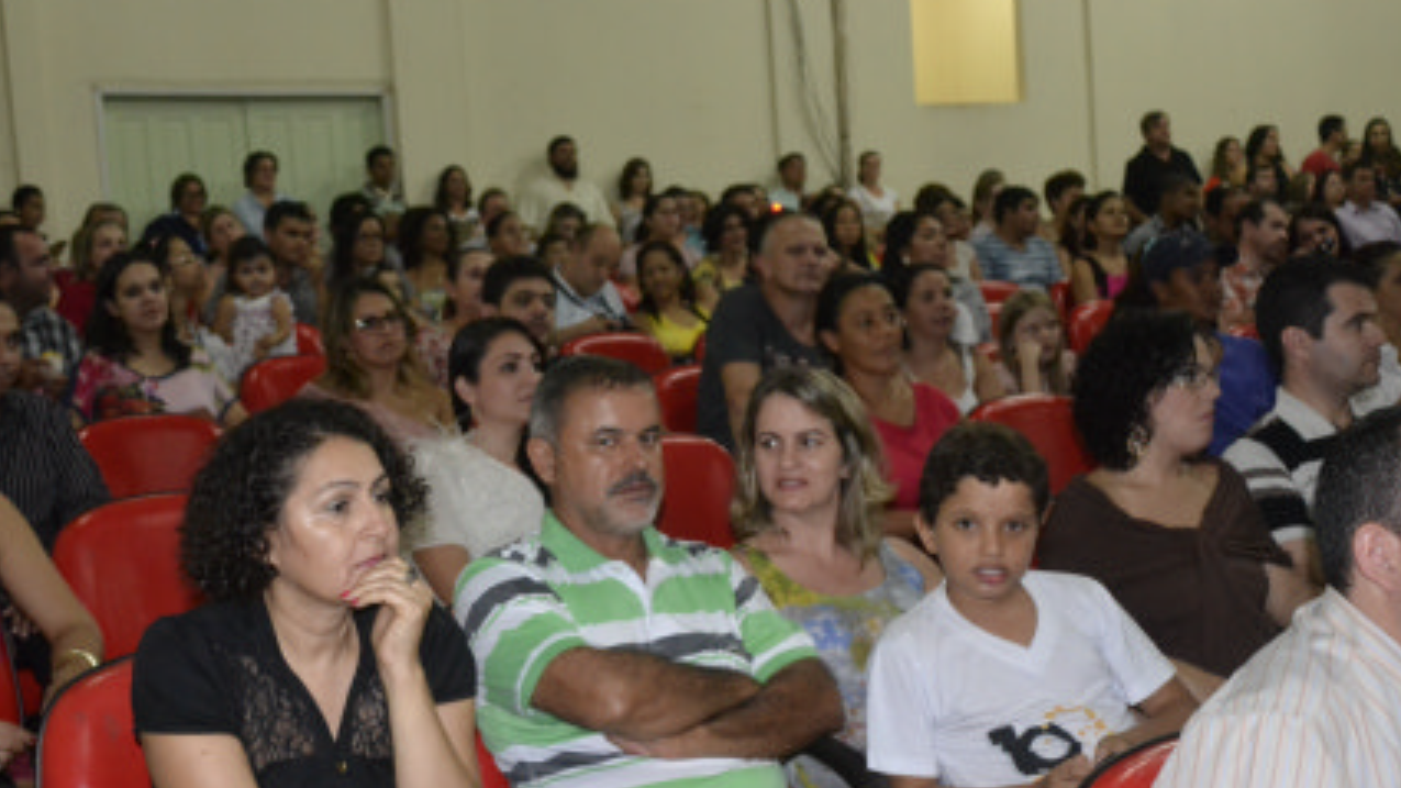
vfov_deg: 24.8
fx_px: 1783
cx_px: 682
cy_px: 526
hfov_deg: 42.9
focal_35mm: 48
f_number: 3.8
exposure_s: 1/60
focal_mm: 26
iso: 3200
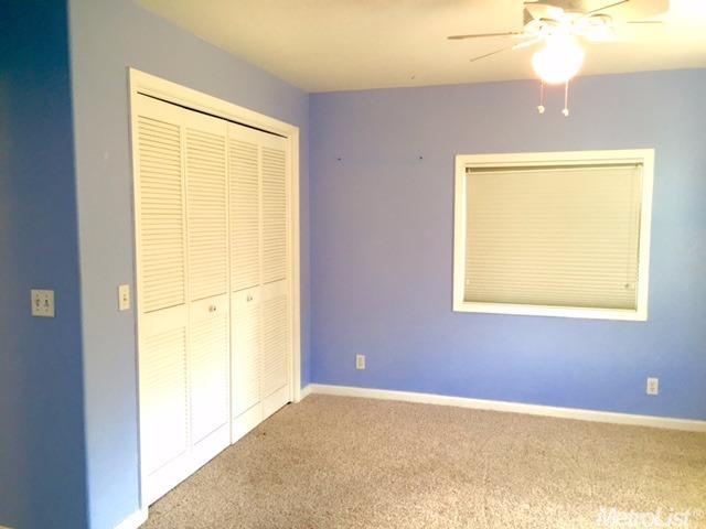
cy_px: 264
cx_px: 353
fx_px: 591
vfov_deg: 48.2
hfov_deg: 61.7
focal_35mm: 29
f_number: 2.2
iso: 64
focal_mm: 4.15
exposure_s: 1/30
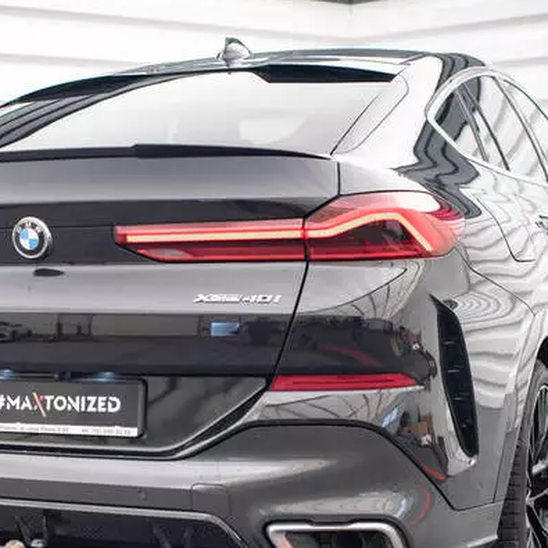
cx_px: 153
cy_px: 391
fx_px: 1379
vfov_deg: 22.3
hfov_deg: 22.3
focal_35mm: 77
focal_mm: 35
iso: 1250
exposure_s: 1/100
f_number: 2.2
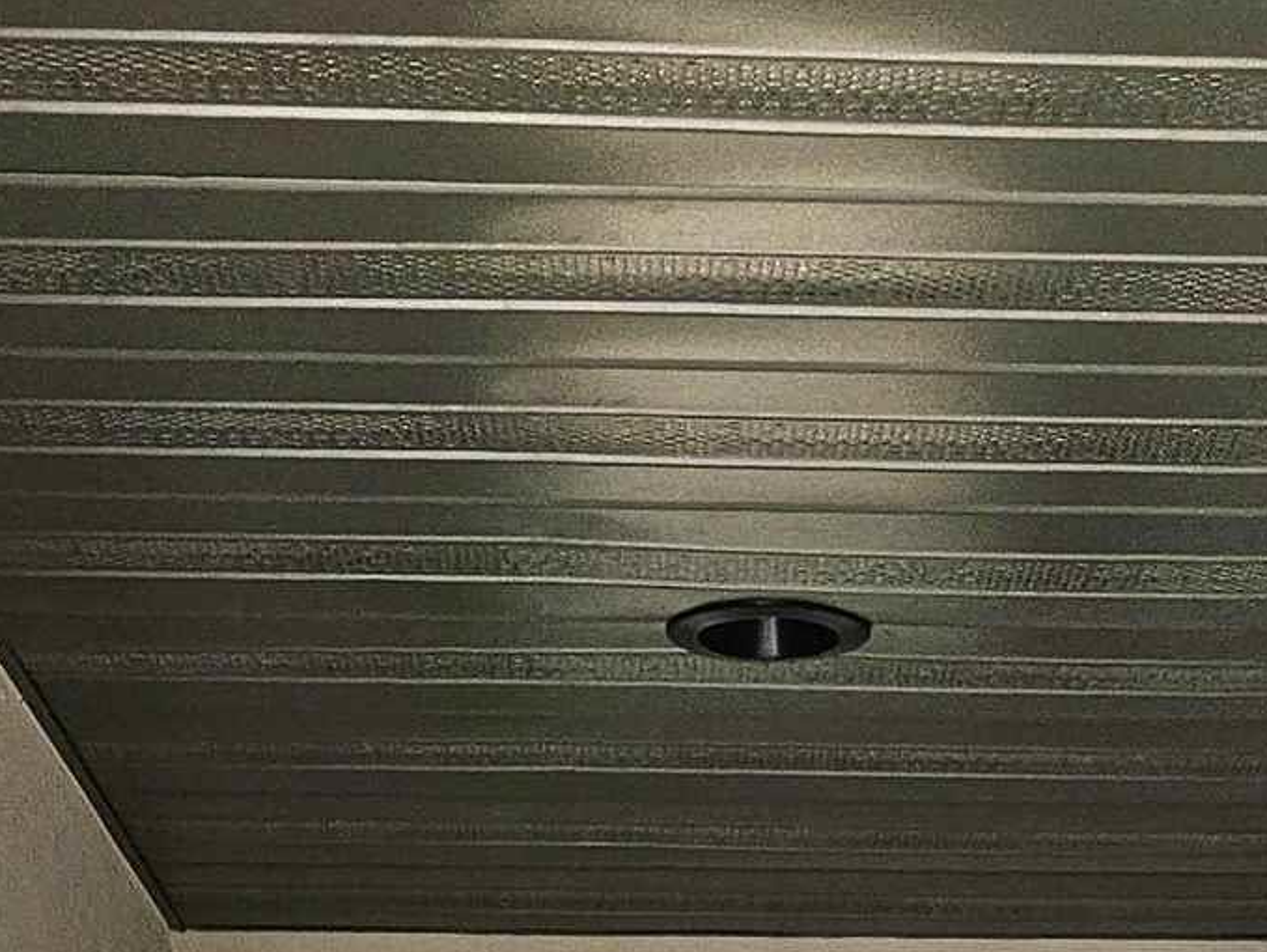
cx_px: 828
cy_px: 1938
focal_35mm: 104
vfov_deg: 12.5
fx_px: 3809
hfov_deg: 18.8
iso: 100
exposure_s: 1/182
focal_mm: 5.4
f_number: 1.8
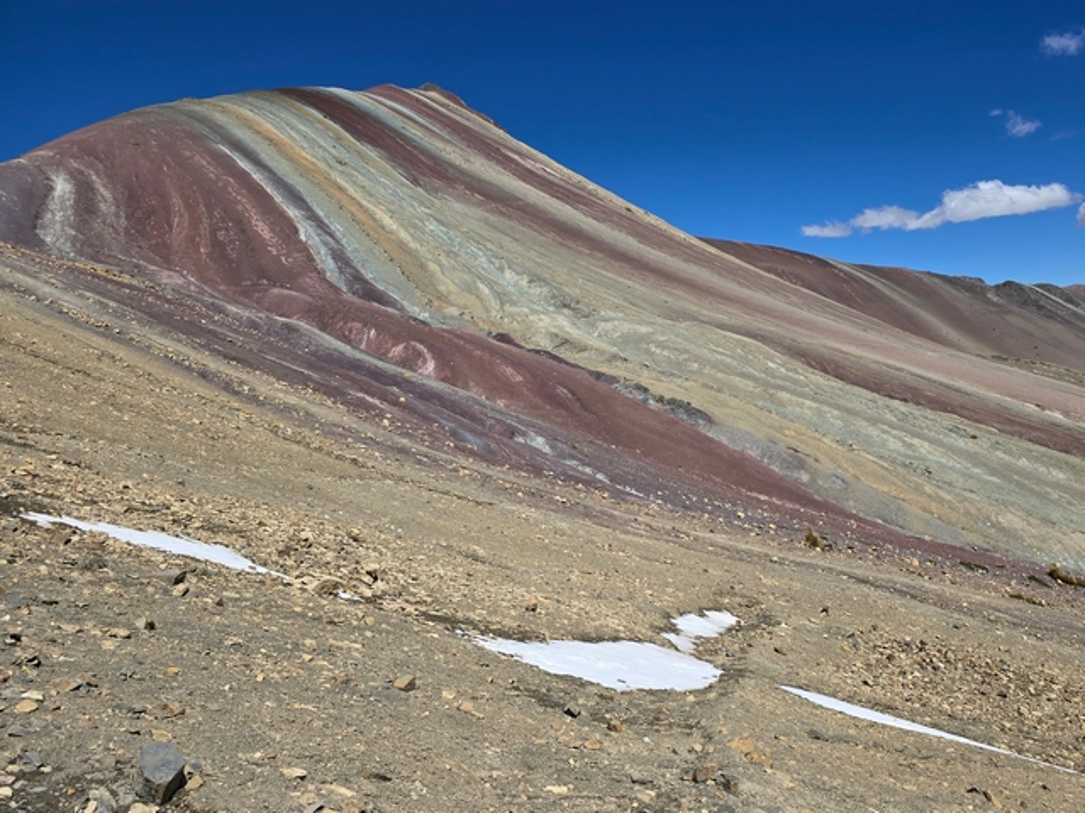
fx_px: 721
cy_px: 406
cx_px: 542
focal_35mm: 23
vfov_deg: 58.9
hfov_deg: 73.9
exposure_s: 1/1480
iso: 12
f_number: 1.7
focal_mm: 6.3
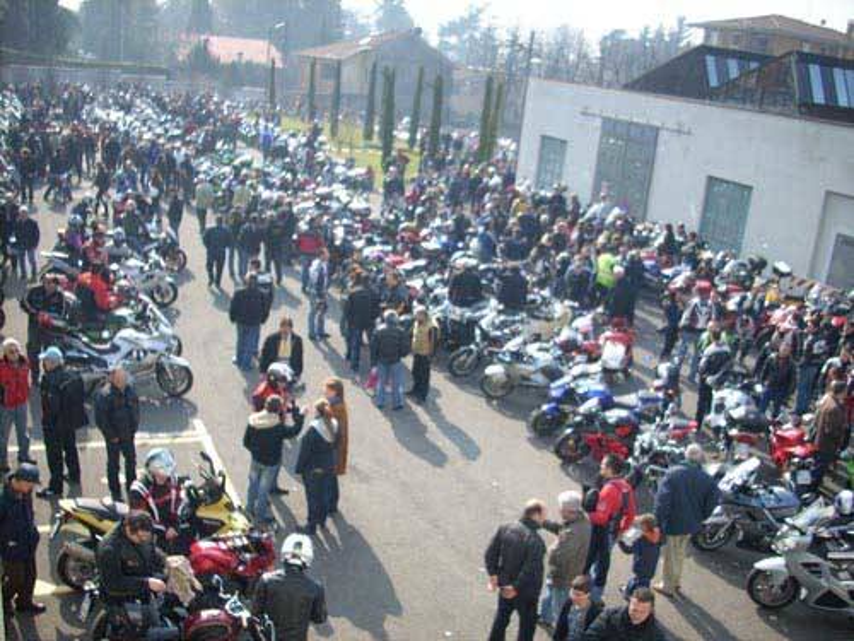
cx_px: 427
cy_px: 320
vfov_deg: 38.7
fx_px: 913
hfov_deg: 50.1
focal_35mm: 37
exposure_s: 1/354
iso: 64
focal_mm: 6.2
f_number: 2.8
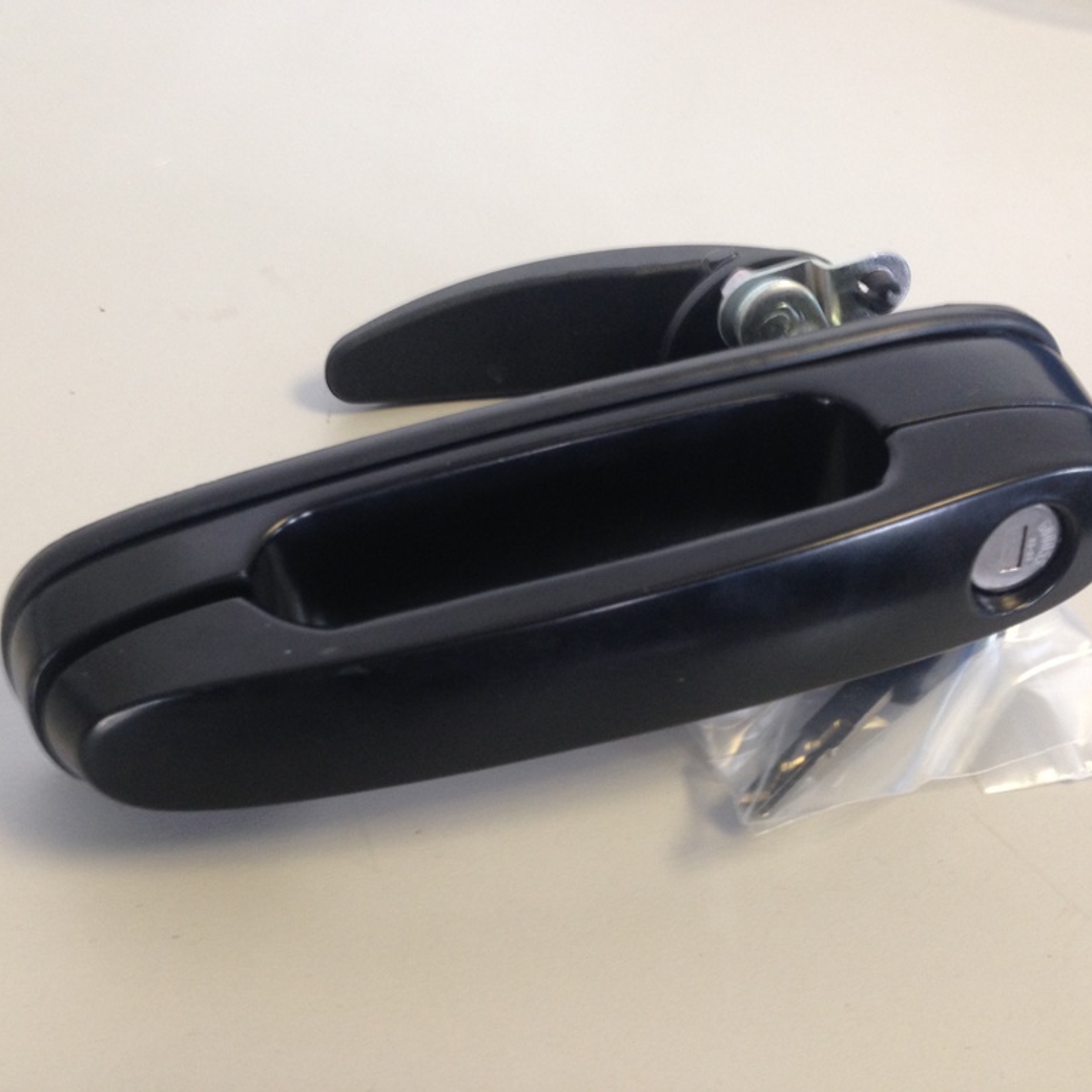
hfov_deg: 42.8
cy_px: 546
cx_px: 517
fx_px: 1392
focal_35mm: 39
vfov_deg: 42.8
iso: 100
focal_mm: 4.12
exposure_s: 1/20
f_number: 2.4
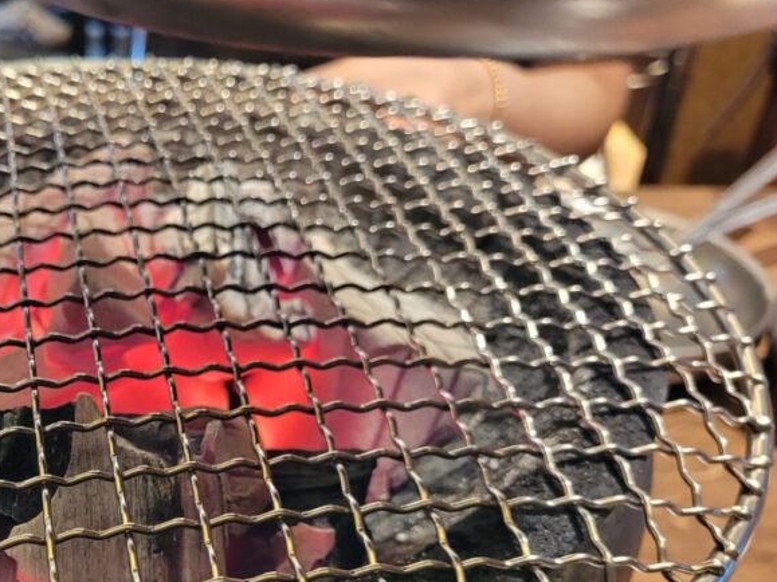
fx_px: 1032
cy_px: 463
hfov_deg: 38.6
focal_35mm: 46
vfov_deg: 30.8
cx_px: 91
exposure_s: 1/40
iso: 250
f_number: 1.8
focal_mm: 5.4
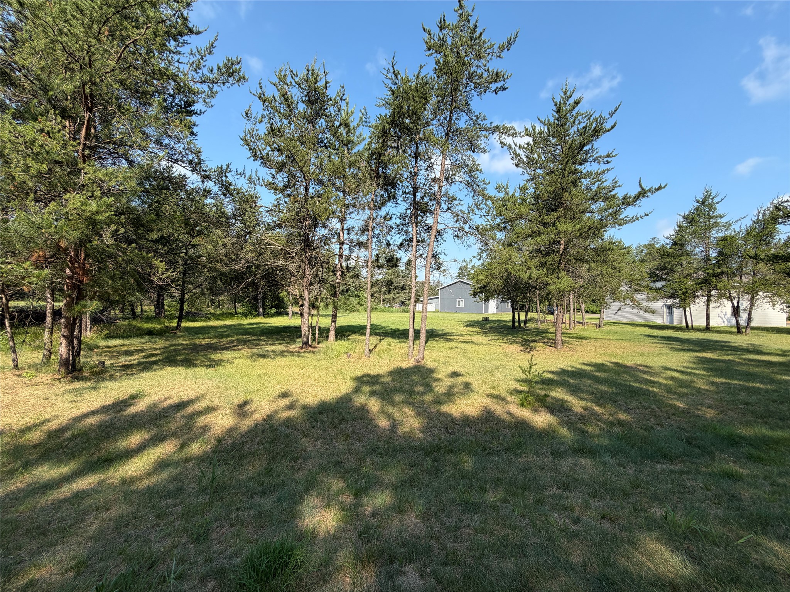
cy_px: 296
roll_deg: -0.4
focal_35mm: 14
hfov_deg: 102.1
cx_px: 395
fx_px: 320
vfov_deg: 85.7
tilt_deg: +1.3
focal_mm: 2.22
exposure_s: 1/694
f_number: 2.2
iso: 40
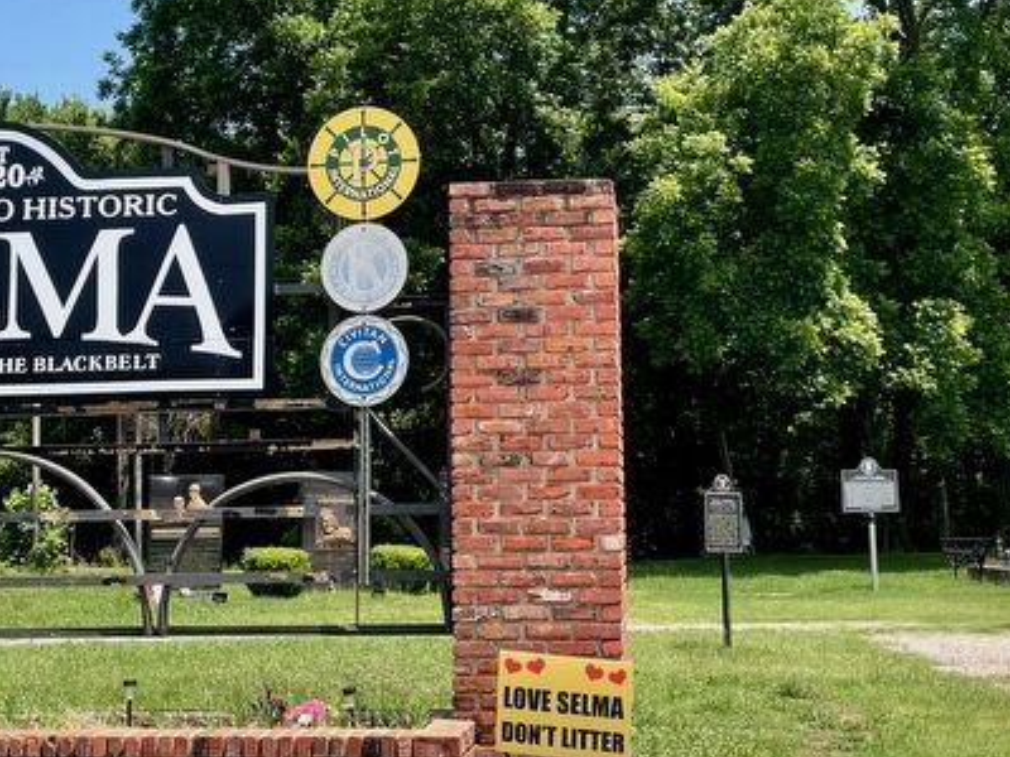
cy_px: 315
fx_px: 1517
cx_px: 515
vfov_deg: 28.0
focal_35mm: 52
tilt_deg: +8.6
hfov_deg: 36.8
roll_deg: +1.9
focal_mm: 4.2
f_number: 1.6
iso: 32
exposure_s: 1/2092
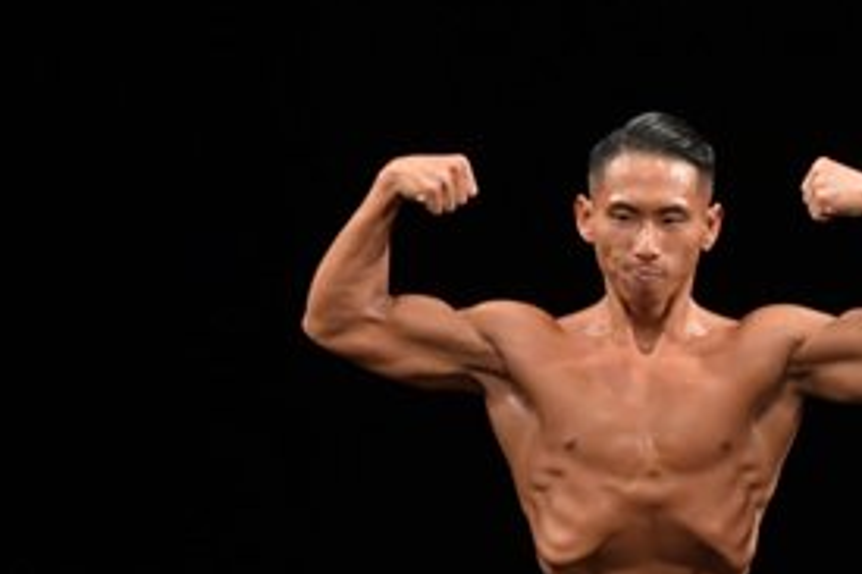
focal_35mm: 718
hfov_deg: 2.9
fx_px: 17181
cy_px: 690
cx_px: 998
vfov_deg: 1.9
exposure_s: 1/400
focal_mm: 170
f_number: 5.6
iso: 2500
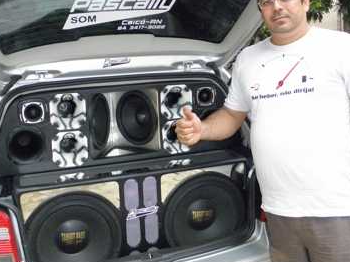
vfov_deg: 32.4
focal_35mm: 44
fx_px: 445
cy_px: 75
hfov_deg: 43.0
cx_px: 164
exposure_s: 1/250
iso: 400
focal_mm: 5
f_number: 3.5
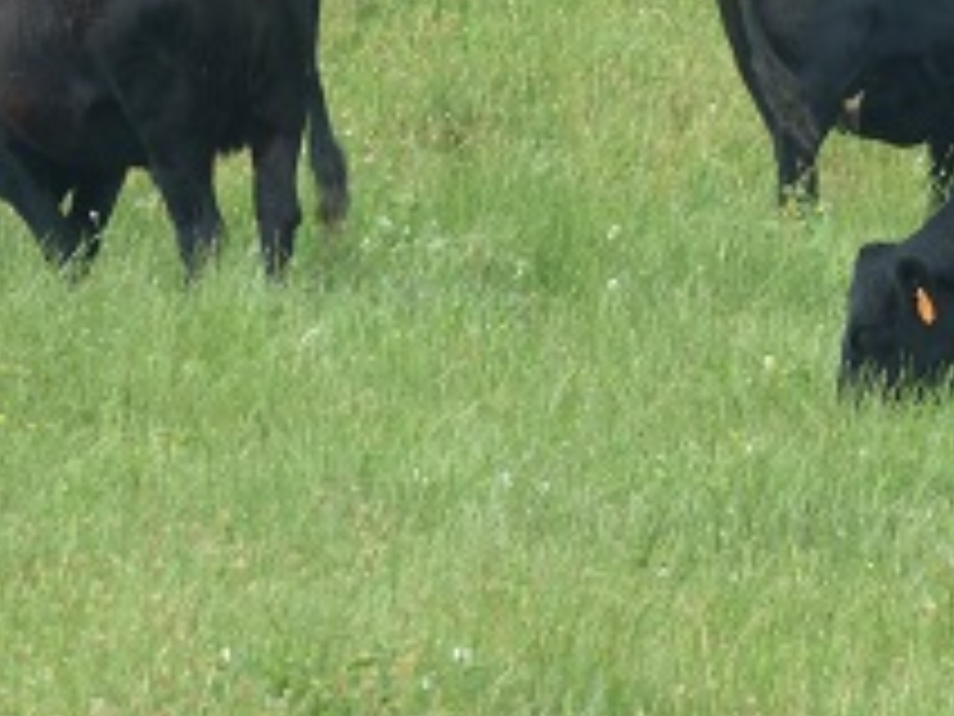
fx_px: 27422
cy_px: 243
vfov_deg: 1.5
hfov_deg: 2.0
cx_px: 806
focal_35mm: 995
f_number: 6.4
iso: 160
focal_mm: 86
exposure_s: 1/125
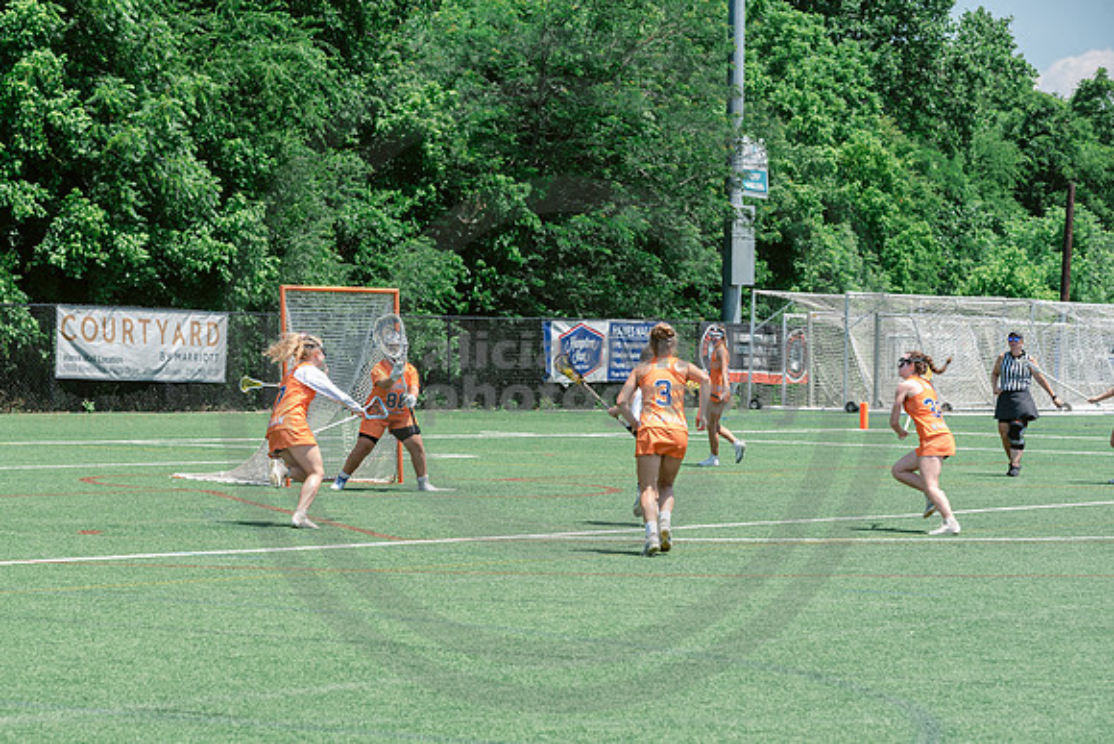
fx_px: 4170
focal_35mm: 135
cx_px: 489
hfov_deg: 15.2
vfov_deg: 10.2
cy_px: 418
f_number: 7.1
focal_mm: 120
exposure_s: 1/800
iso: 400
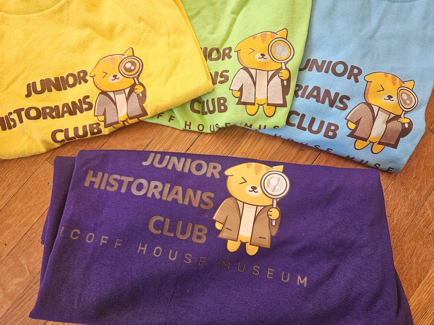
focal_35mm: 23
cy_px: 162
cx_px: 217
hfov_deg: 73.9
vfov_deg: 58.9
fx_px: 288
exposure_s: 1/180
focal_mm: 5.4
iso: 200
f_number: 1.8
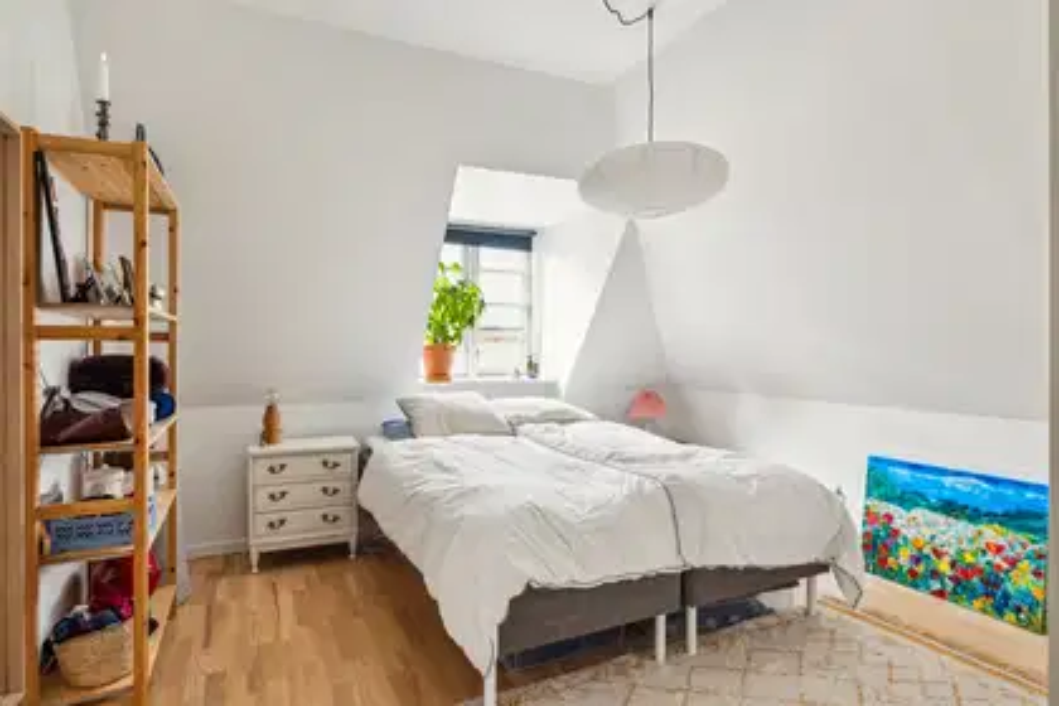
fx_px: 588
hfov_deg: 84.0
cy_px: 353
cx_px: 530
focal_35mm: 20
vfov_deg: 61.9
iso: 500
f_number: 8
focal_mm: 13.2
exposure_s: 1/3.33
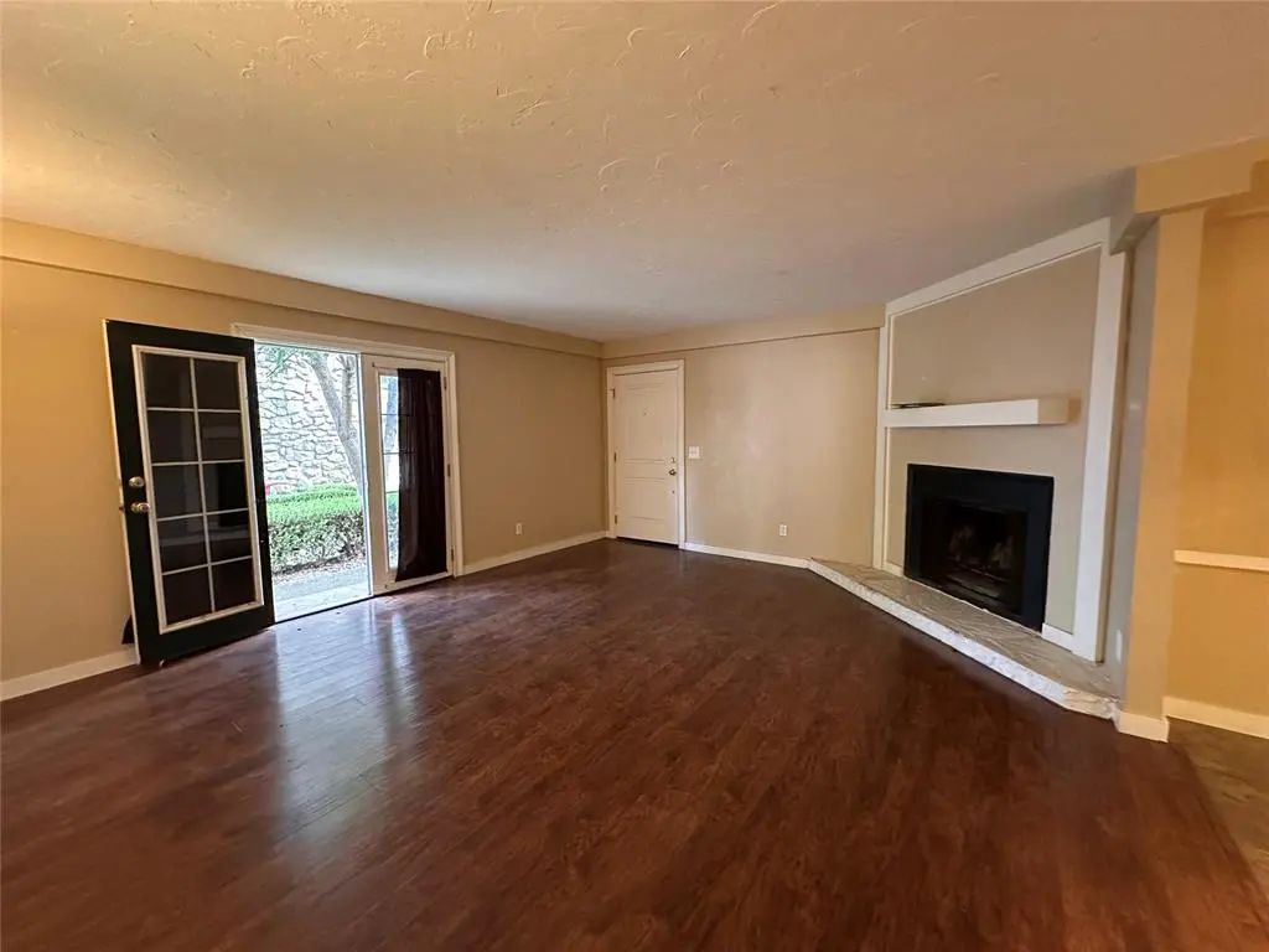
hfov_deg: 102.1
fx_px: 513
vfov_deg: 85.7
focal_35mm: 14
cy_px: 476
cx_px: 634
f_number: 2.2
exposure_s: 1/60
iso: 1000
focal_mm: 2.22
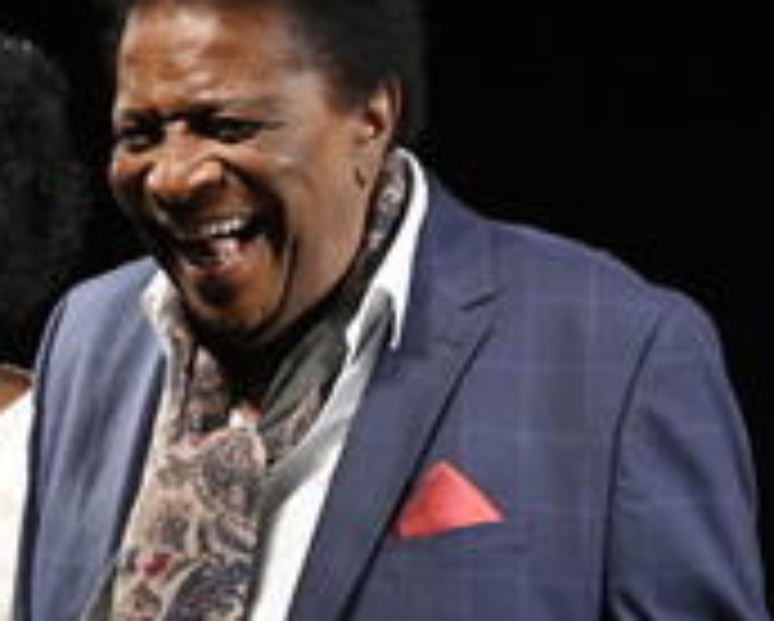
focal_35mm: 515
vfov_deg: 3.0
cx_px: 52
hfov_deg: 3.8
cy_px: 549
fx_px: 11811
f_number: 5.6
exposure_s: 1/250
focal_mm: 210
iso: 3200
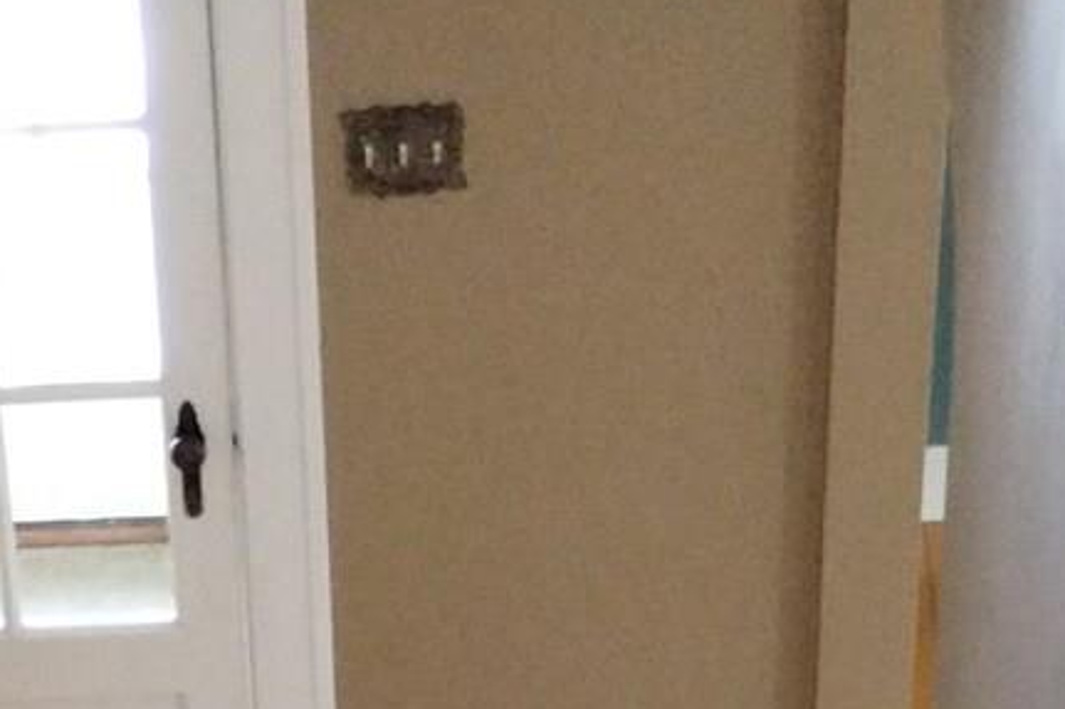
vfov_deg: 7.9
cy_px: 1947
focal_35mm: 156
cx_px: 158
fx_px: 4613
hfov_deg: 13.1
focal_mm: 4.27
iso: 1600
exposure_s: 1/28.9
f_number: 1.8
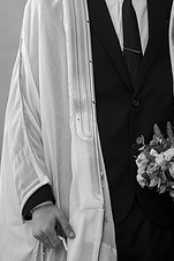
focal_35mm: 209
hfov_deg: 6.6
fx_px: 1513
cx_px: 130
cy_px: 54
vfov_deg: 9.8
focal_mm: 105
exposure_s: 1/1250
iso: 100
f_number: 2.8
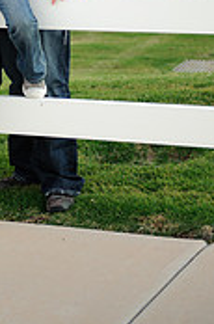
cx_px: -5
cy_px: -71
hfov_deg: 9.3
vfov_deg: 13.8
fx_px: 1301
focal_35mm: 145
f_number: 2.8
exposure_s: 1/320
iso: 1000
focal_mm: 56
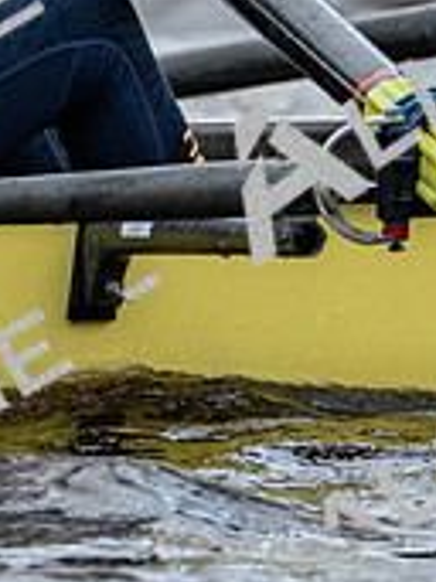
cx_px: -58
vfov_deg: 1.4
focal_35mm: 1427
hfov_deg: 1.0
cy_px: -56
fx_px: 23995
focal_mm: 437
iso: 3200
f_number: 6.3
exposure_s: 1/1600
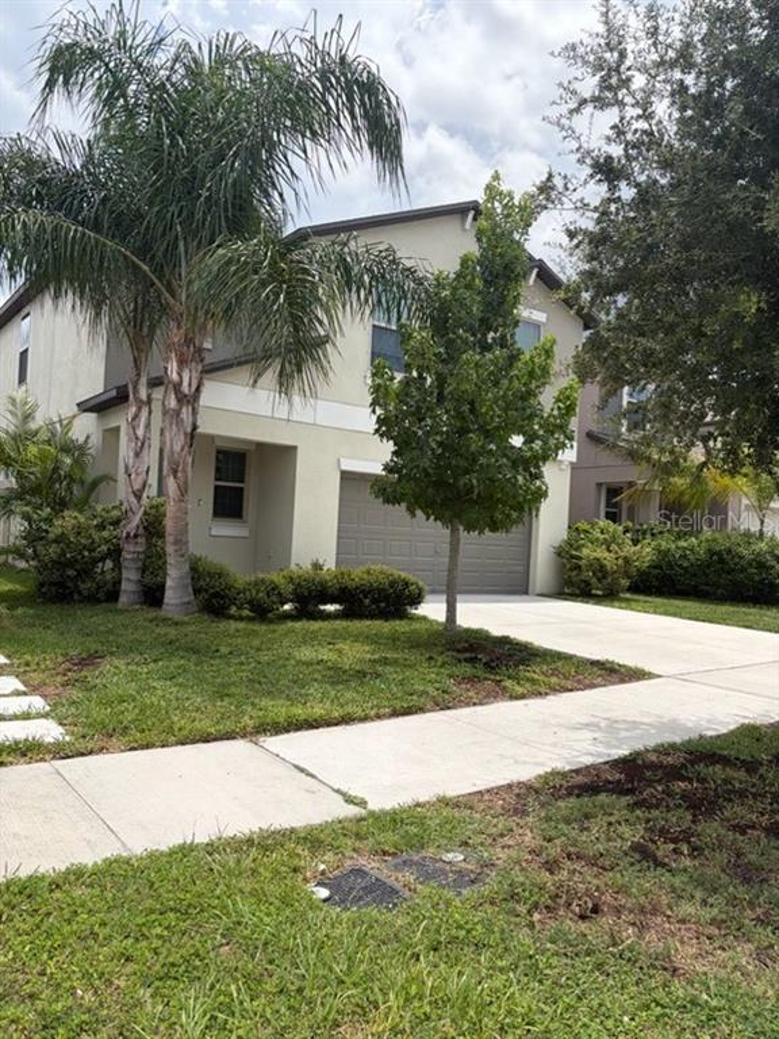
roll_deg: -2.7
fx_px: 780
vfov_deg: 67.3
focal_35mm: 26
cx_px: 390
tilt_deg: +1.3
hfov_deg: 53.1
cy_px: 520
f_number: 1.6
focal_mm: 5.96
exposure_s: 1/3623
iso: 50
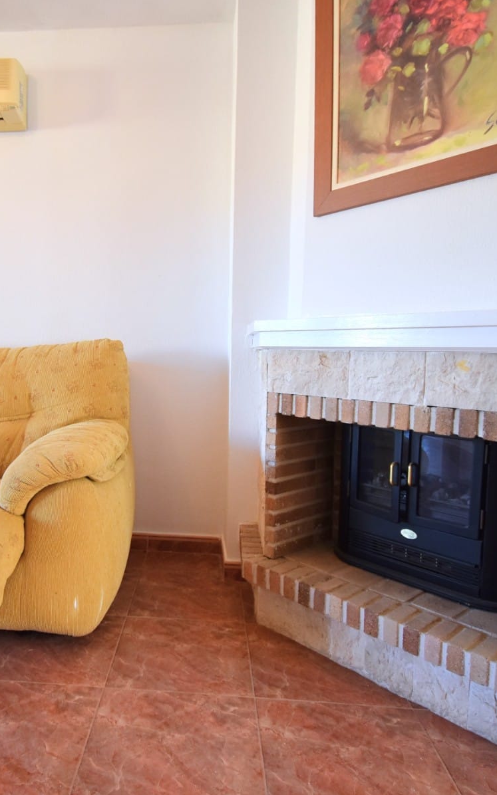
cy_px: 398
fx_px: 499
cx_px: 155
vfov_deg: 77.2
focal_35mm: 23
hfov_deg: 51.7
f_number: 4.5
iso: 500
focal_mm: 10
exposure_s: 1/60
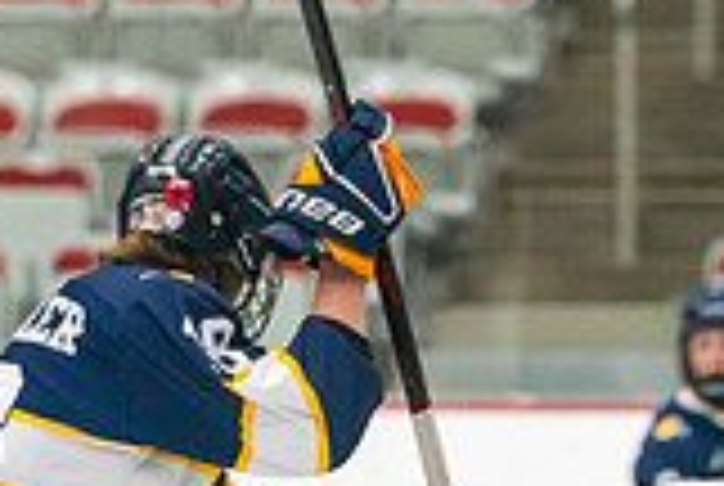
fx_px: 8623
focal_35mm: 428
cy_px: 803
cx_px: 481
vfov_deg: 3.2
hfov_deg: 4.8
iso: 3200
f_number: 2.8
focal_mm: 119
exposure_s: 1/1250
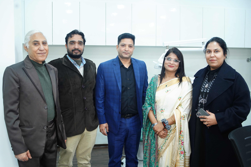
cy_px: 84
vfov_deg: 37.9
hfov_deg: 54.4
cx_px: 126
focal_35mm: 35
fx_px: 244
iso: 1600
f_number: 5
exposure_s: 1/100
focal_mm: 35
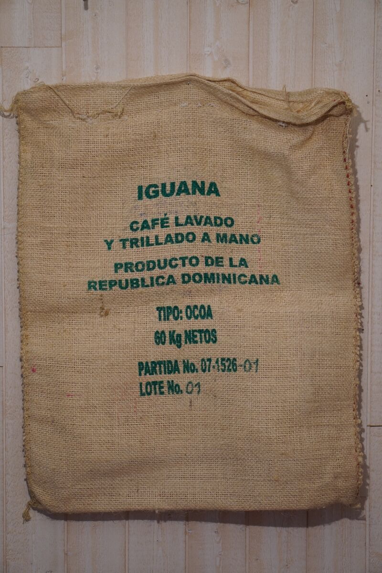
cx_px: 191
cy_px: 286
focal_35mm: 75
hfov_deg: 18.2
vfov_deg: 27.0
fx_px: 1194
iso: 250
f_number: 1.8
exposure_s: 1/80
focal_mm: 50
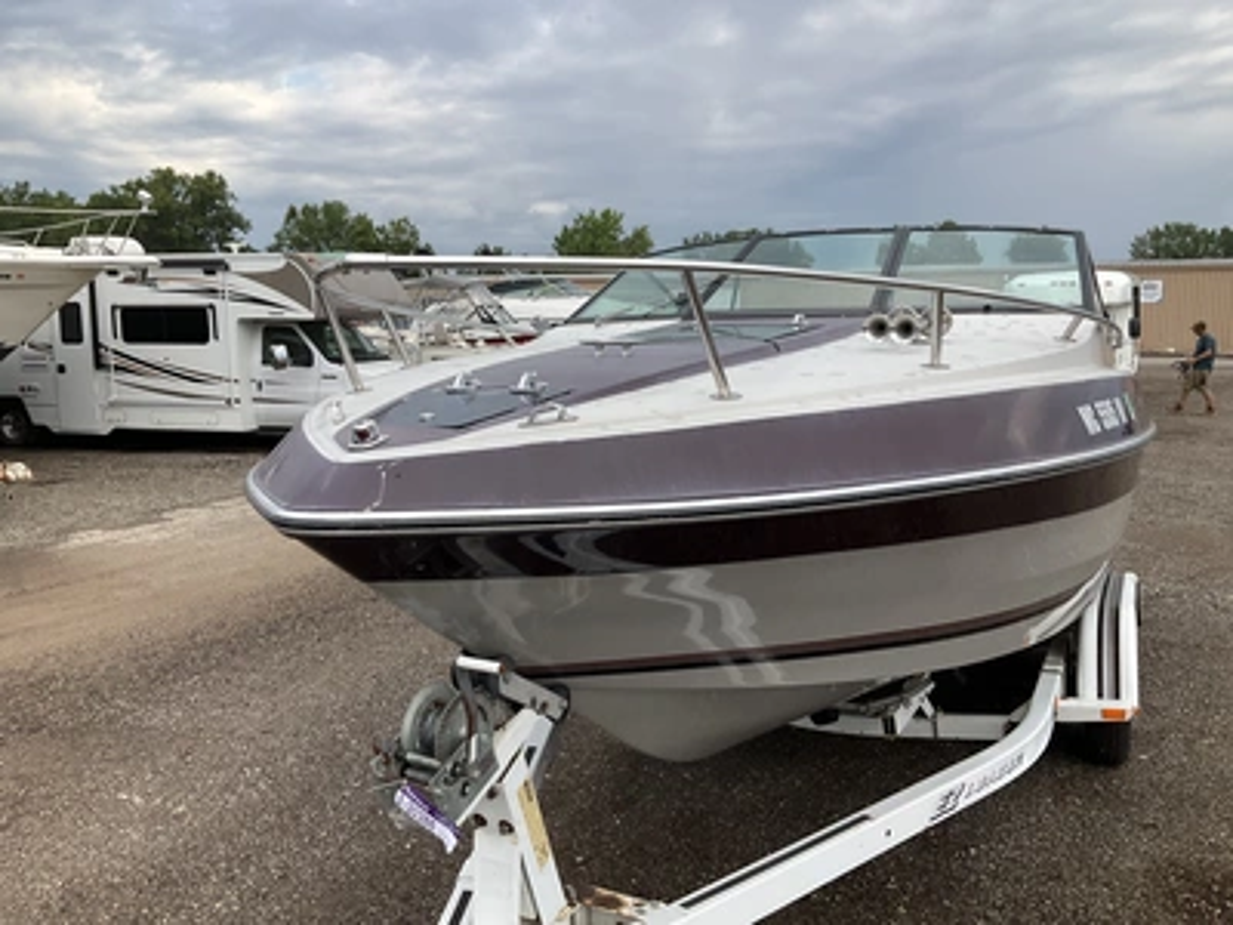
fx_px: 1033
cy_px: 462
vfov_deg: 48.2
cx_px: 616
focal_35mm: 29
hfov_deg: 61.7
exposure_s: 1/683
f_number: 1.8
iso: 25
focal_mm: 3
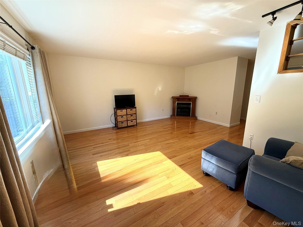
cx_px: 152
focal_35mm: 14
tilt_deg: -12.9
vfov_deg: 85.7
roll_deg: -0.9
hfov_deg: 102.1
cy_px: 114
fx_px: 123
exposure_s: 1/99
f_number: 2.2
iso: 80
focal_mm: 2.22
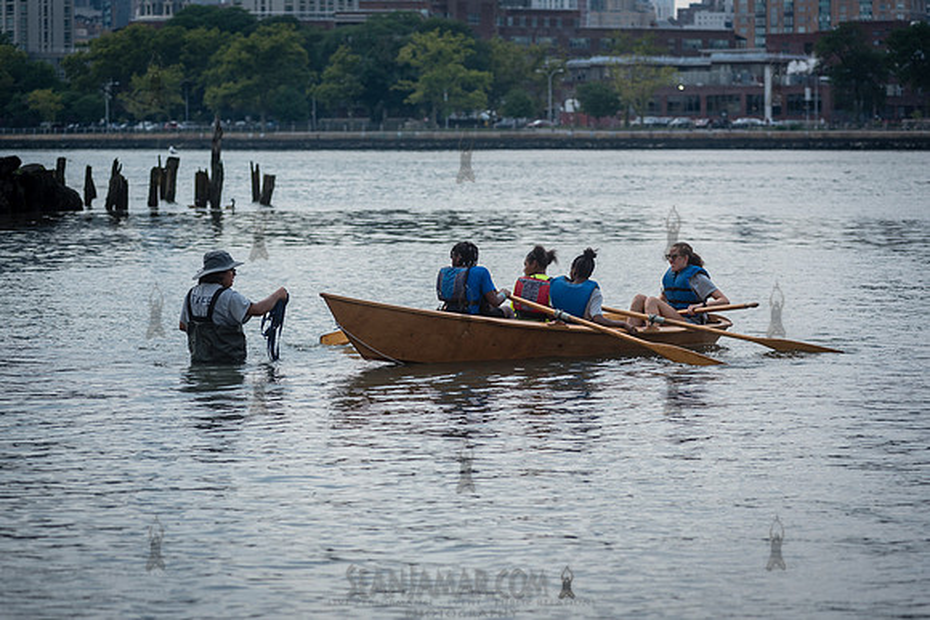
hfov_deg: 16.4
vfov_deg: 11.0
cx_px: 465
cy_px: 310
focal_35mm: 125
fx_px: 3230
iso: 100
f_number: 4.5
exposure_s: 1/1000
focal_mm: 125
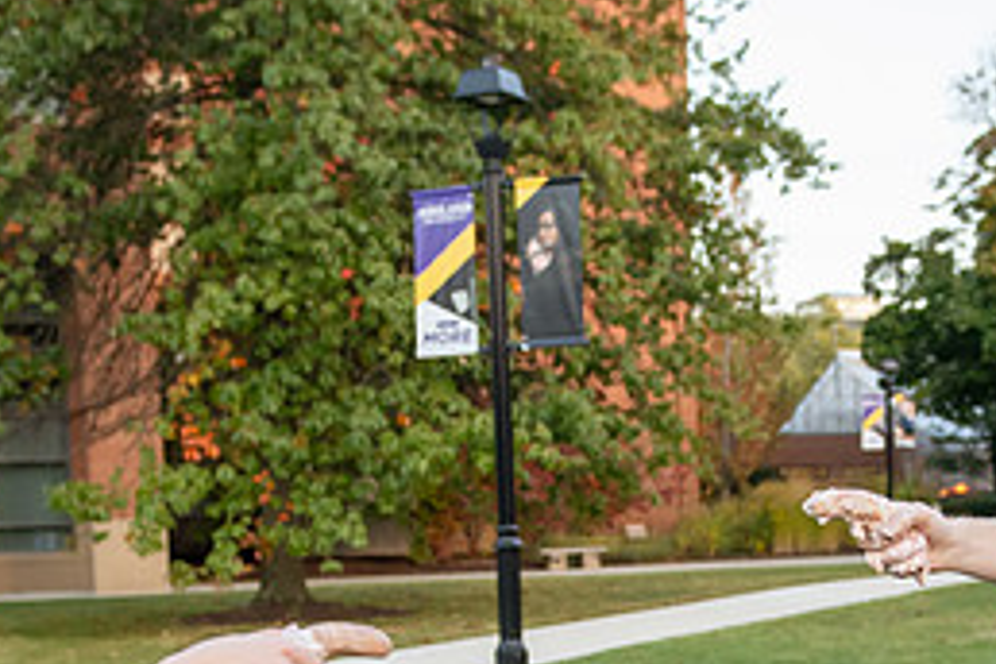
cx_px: 660
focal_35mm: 72
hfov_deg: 27.9
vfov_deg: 18.4
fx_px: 1992
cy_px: 685
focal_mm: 32
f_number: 3.2
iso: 800
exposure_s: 1/320
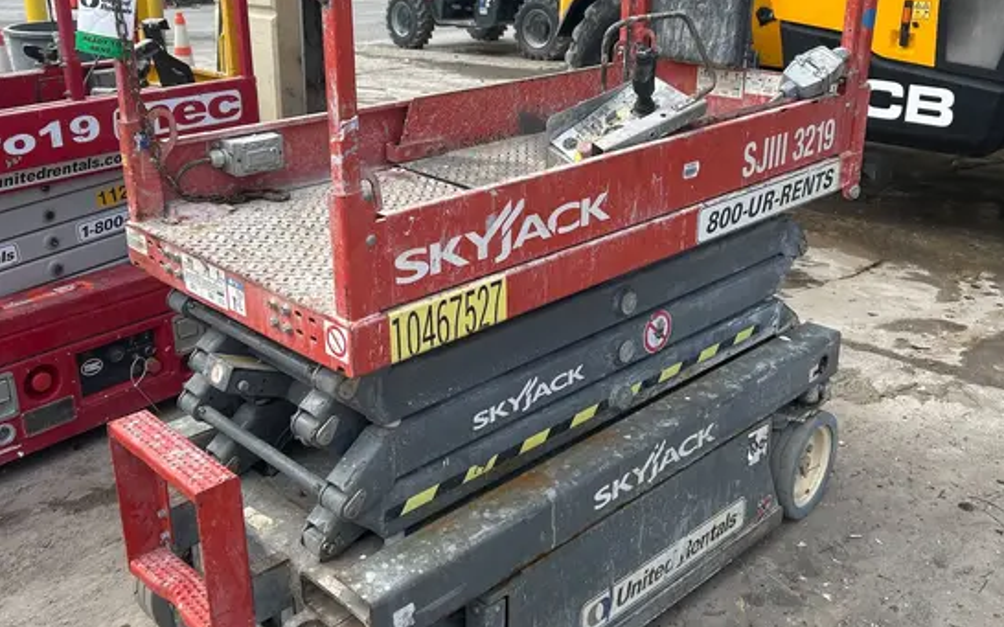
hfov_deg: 52.8
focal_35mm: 37
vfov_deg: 34.3
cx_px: 504
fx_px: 1012
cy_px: 256
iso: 50
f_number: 1.5
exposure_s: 1/1124
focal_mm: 5.7
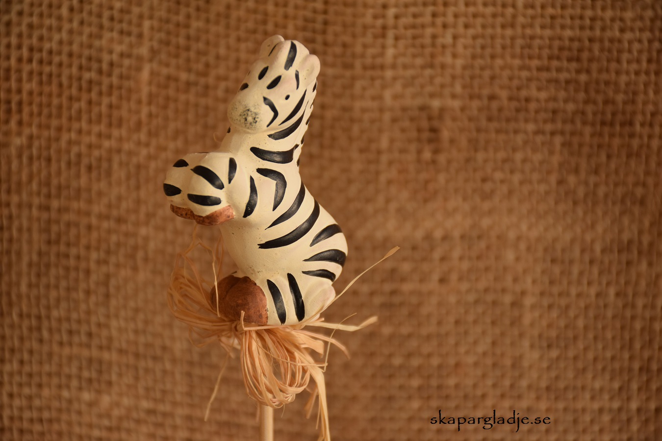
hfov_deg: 16.1
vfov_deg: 10.8
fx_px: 2344
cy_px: 220
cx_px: 331
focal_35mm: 128
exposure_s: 1/25
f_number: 5.6
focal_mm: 85
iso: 320
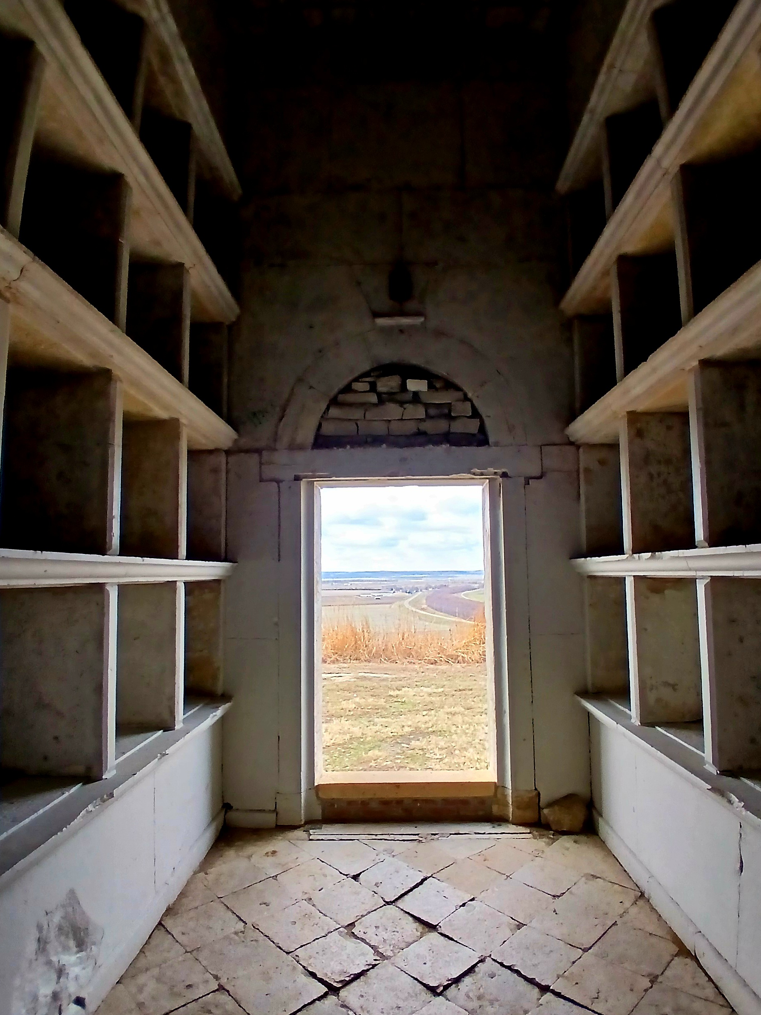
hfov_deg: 71.6
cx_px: 394
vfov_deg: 87.7
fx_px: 528
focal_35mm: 18
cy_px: 529
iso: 64
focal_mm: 1.4
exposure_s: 1/100
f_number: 2.2
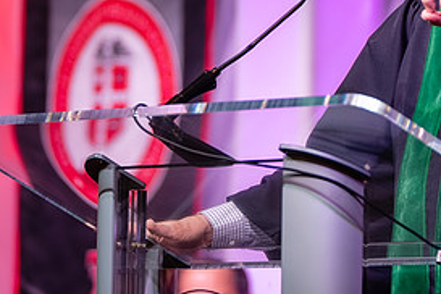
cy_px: 43
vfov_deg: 3.8
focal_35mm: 364
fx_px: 4459
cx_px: 279
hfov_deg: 5.7
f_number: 2.8
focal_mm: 149
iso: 250
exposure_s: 1/200
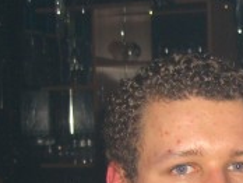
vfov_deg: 11.2
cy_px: 214
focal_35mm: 131
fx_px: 921
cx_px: 299
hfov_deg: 14.5
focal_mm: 7.9
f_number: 2.8
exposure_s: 1/60
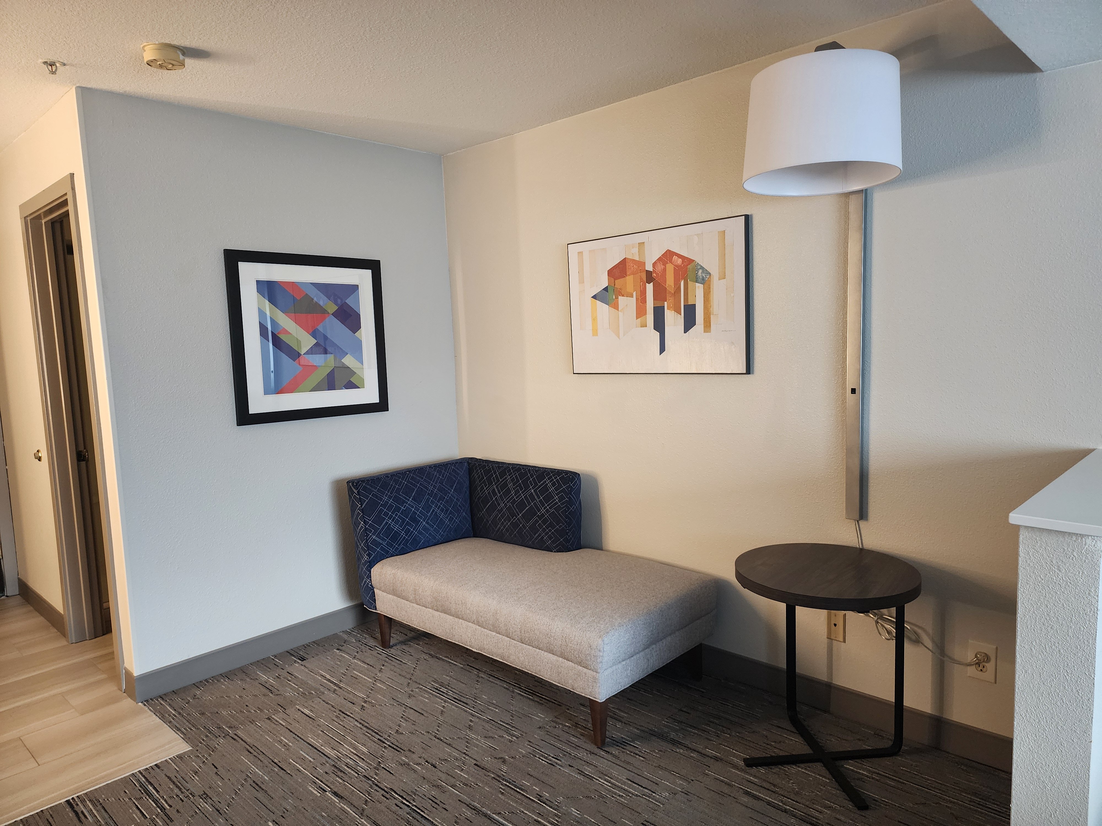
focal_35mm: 23
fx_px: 732
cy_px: 413
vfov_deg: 58.9
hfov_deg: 73.9
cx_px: 551
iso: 500
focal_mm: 6.4
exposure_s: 1/60
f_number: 1.8
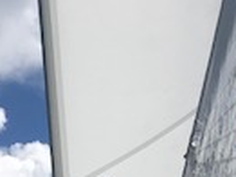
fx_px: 933
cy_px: 403
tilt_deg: +4.6
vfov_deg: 9.7
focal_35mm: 137
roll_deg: +5.3
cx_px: 16
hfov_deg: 14.2
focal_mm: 3.99
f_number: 1.8
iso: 20
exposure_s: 1/8000
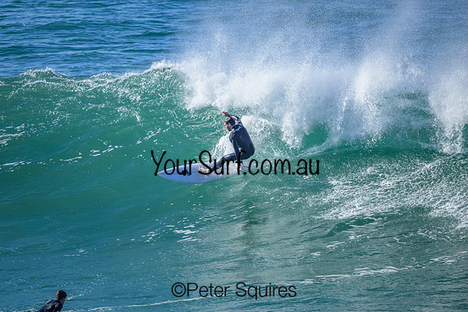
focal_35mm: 800
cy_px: 156
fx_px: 10402
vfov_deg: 1.7
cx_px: 234
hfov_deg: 2.6
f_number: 6.3
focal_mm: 800
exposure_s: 1/2000
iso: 800
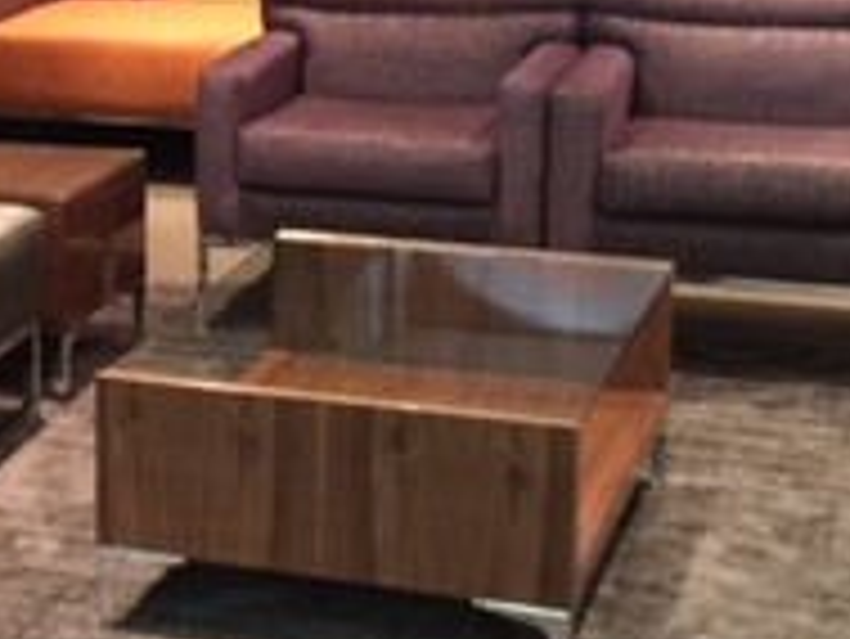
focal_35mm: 98
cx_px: -49
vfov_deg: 15.0
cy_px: 130
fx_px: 2408
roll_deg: +0.8
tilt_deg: -9.9
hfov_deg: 19.3
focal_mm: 4.15
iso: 100
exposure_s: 1/4
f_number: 2.2
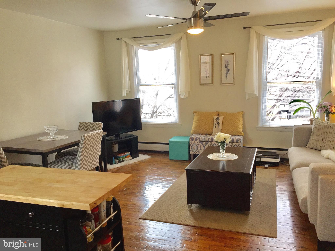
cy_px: 126
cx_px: 168
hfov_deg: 61.7
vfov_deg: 48.2
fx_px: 281
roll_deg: +1.6
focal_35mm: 29
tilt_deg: -8.1
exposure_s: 1/120
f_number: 2.2
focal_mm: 4.15
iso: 50
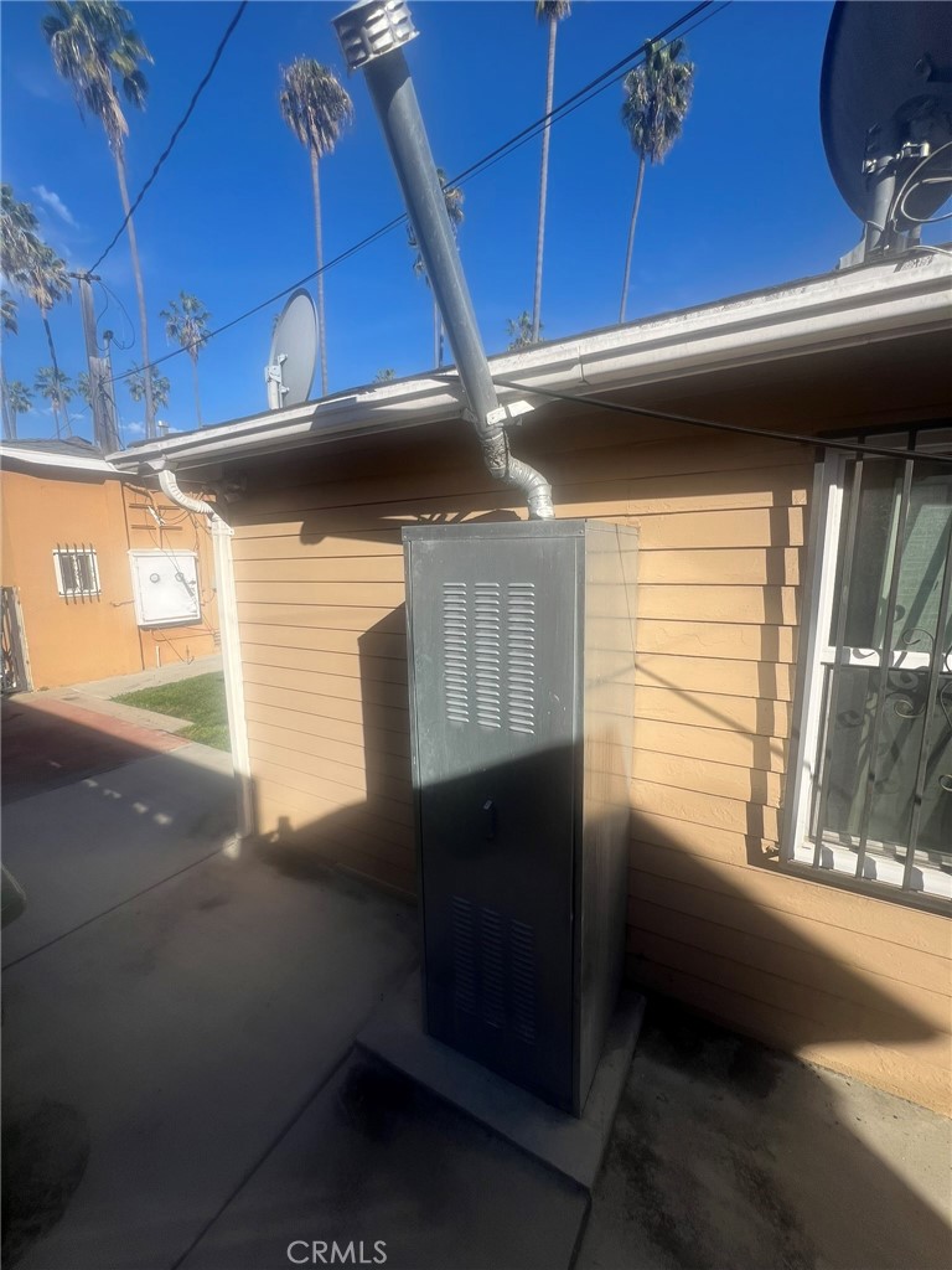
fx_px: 477
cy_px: 635
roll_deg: +2.3
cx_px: 476
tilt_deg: -9.2
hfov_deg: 89.9
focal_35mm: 13
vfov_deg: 106.2
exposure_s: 1/1488
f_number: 1.8
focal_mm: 1.57
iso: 32
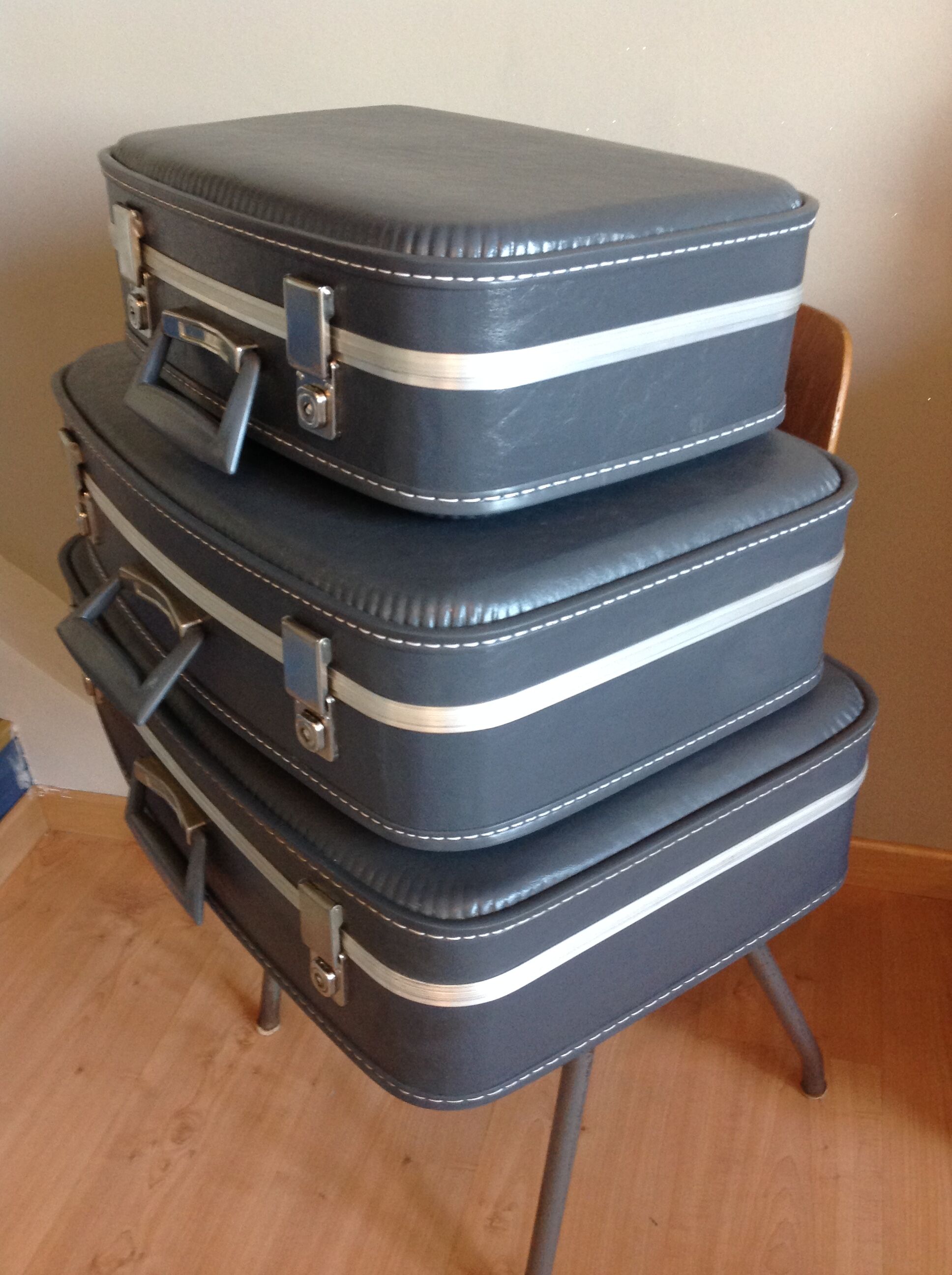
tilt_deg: -32.3
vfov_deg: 52.7
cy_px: 638
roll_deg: +5.9
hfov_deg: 40.6
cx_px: 476
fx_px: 1287
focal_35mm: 35
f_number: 2.4
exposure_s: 1/15
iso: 160
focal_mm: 4.28
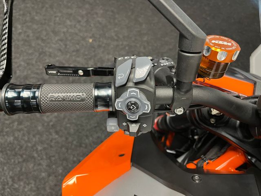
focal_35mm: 26
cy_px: 98
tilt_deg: -56.4
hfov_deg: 67.3
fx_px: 196
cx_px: 130
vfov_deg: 53.1
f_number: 1.6
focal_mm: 5.1
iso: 500
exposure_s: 1/50
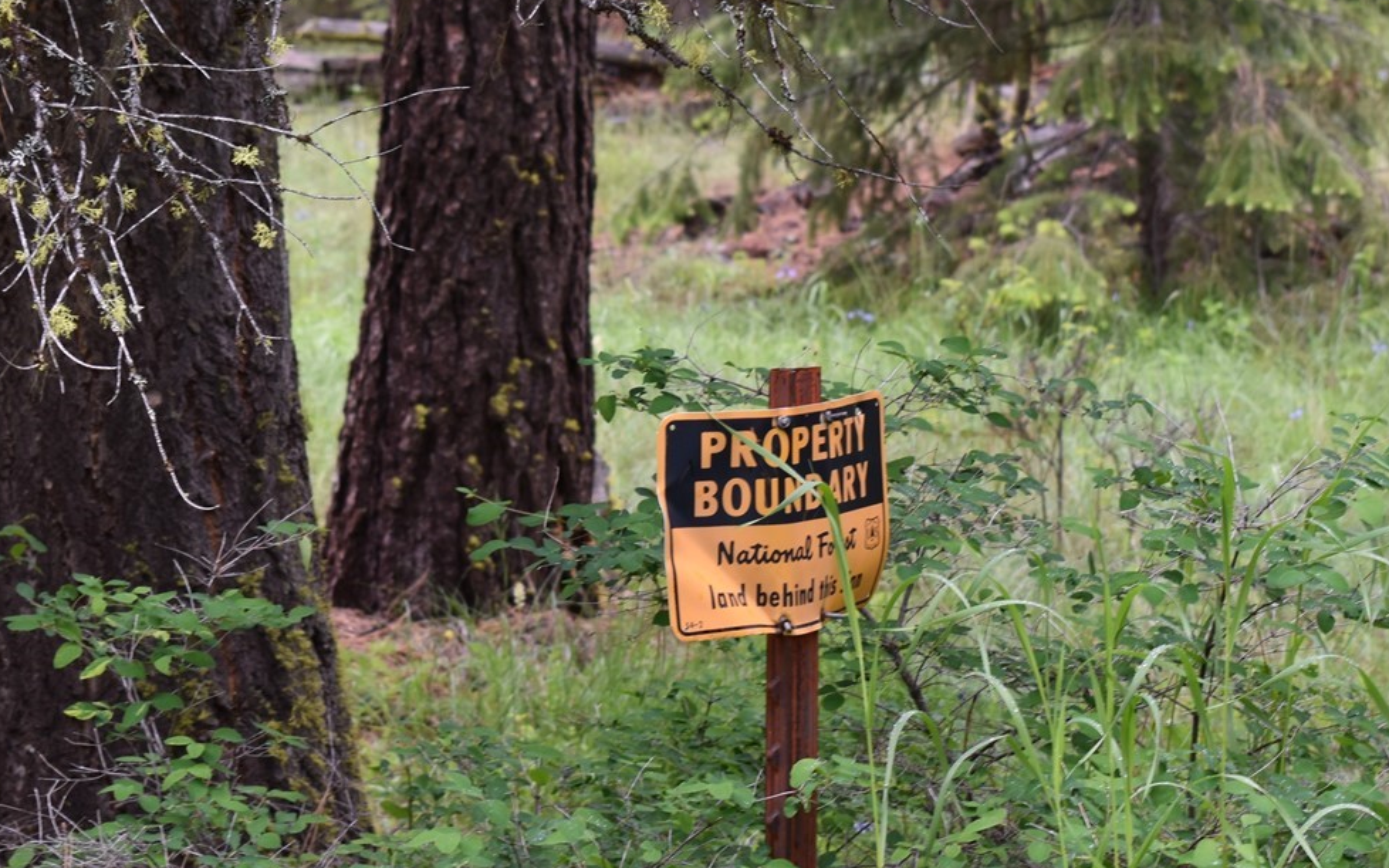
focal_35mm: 146
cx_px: 735
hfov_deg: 14.3
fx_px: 5522
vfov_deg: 9.0
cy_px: 489
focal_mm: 55
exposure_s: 1/60
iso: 200
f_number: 8
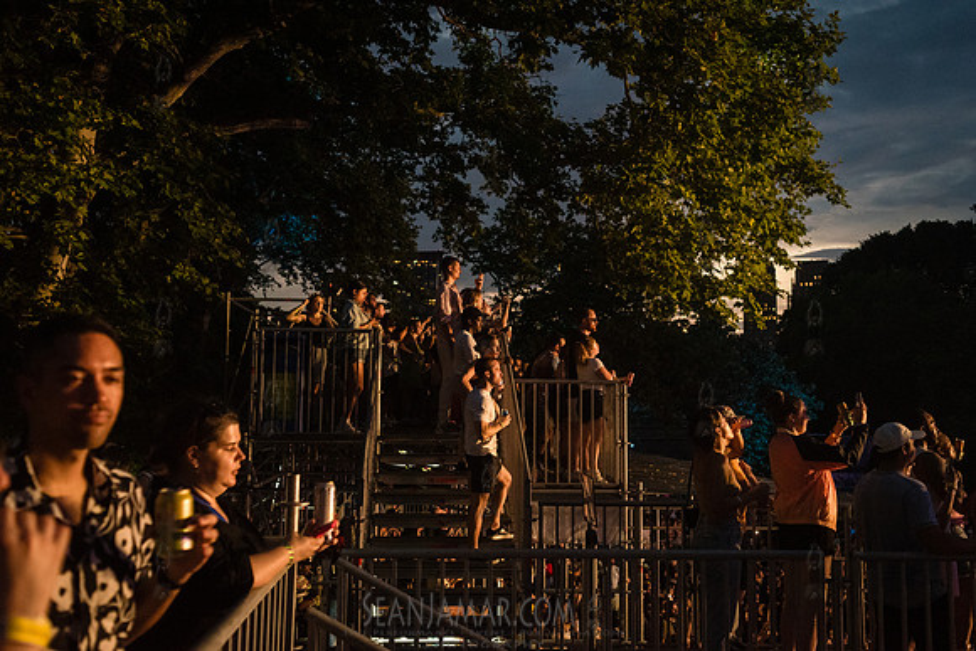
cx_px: 488
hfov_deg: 54.4
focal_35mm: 35
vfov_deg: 37.9
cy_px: 326
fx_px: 949
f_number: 3.2
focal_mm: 35
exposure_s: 1/200
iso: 8000
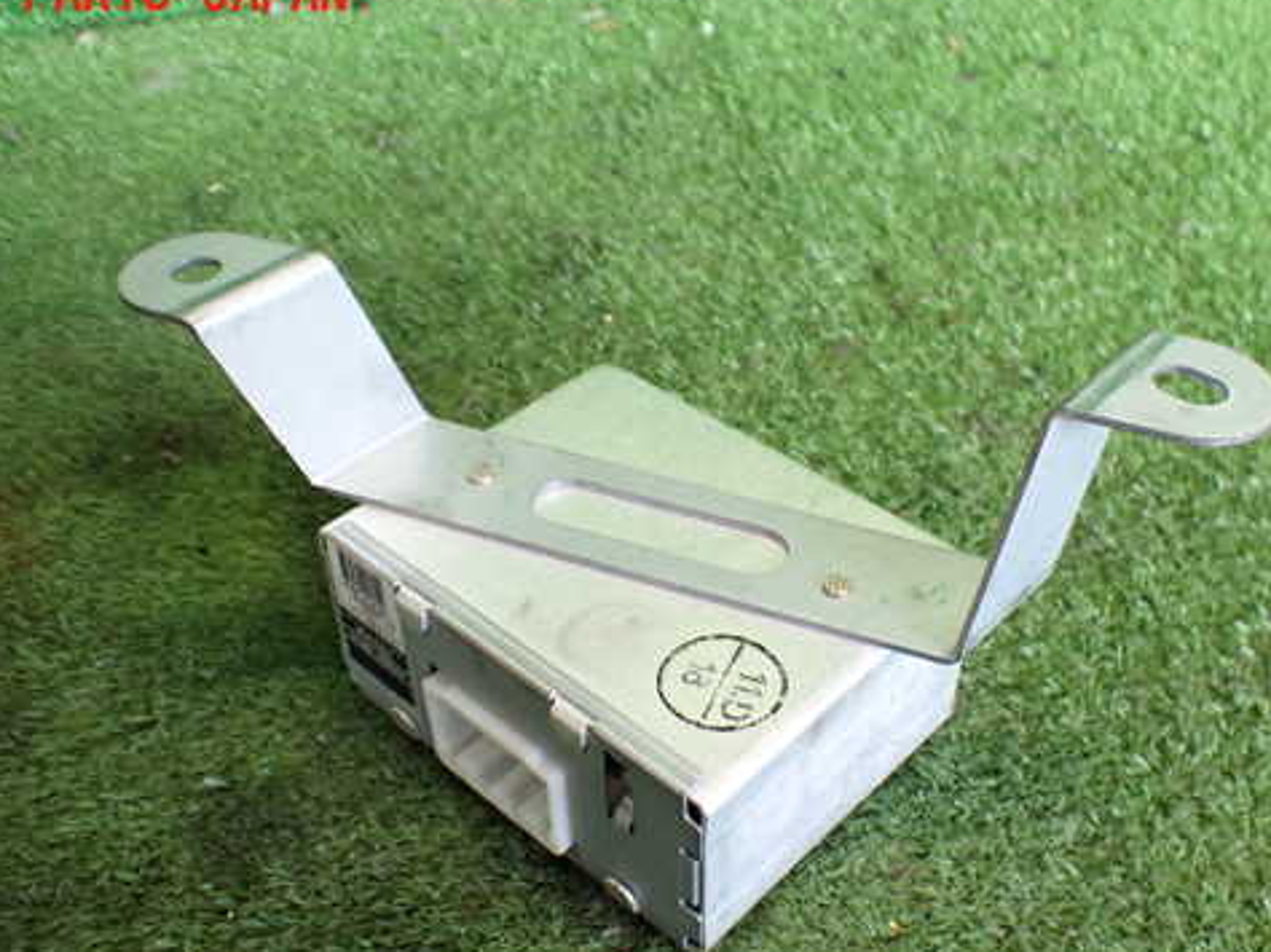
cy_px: 563
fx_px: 1395
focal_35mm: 38
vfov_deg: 37.6
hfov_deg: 49.0
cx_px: 665
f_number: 2.3
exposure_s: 1/125
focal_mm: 5.4
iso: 500
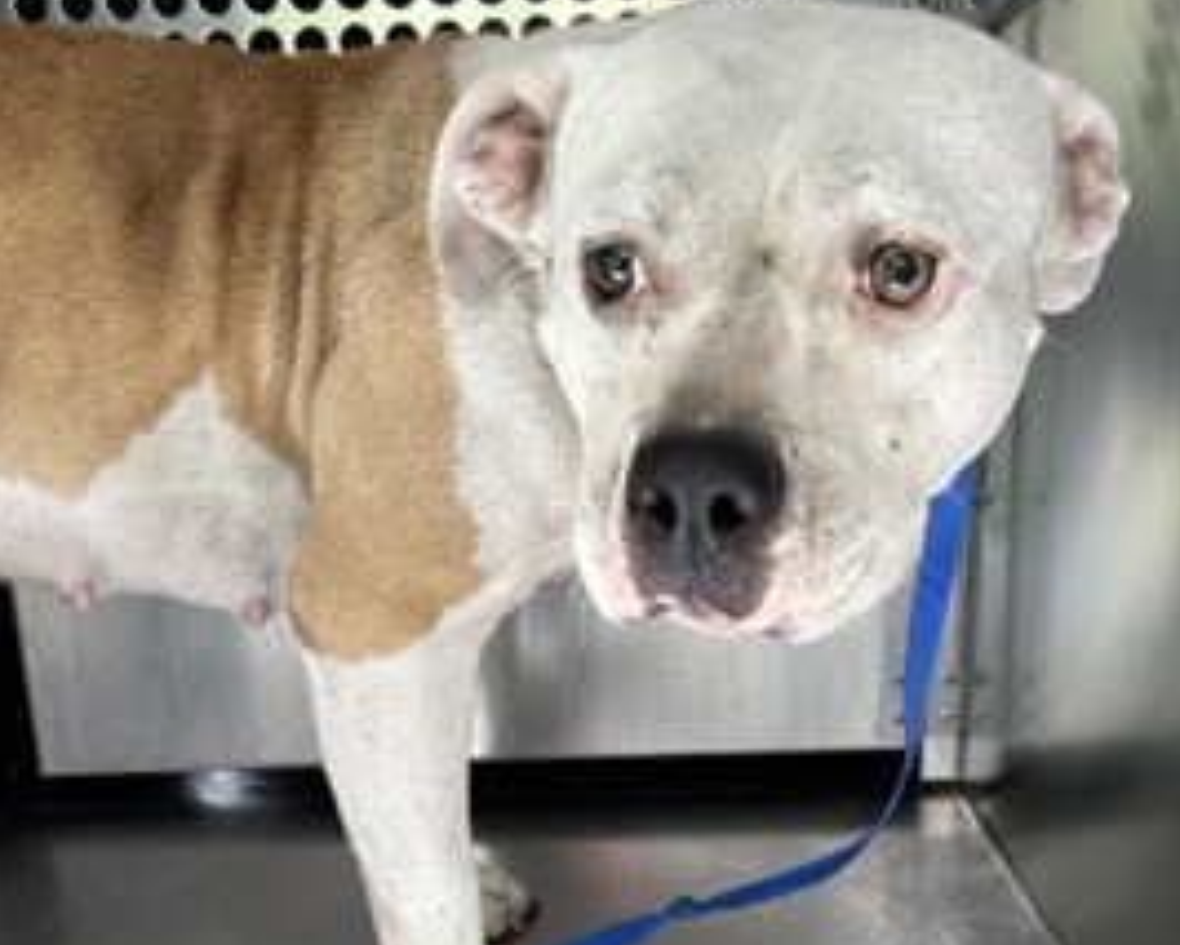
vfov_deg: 36.3
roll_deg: +1.9
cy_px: 728
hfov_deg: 45.8
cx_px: 610
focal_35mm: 40
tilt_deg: -11.7
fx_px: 1397
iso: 80
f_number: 1.5
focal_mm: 5.7
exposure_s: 1/121
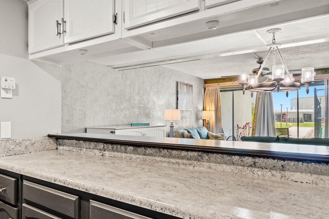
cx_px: 103
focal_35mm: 27
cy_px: 117
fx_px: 247
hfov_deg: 65.2
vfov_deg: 47.9
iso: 400
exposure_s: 1.3
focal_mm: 10
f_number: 8
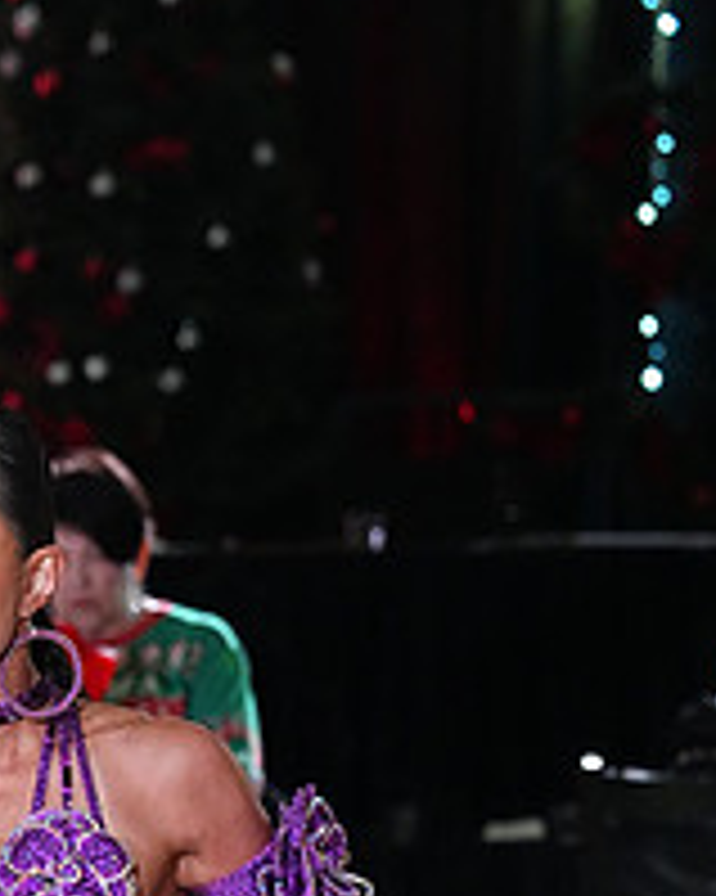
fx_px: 10365
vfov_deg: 4.9
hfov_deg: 3.9
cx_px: -88
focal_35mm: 391
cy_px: 1261
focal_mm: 143
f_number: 5.6
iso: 8000
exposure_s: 1/400
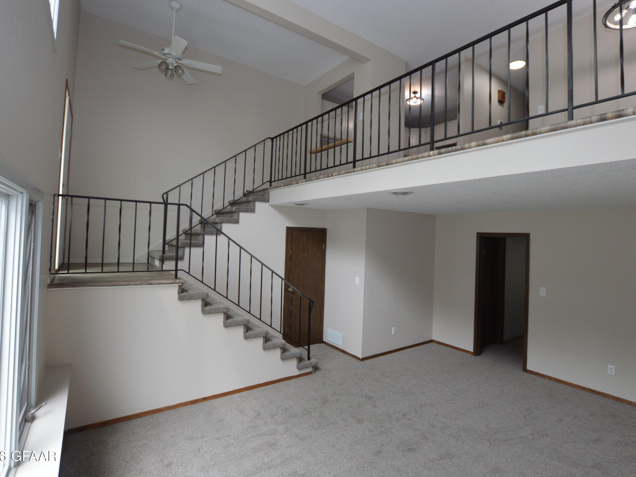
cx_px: 340
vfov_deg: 74.7
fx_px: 312
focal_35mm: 17
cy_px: 229
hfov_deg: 90.9
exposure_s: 1/80
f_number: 4.5
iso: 400
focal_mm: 10
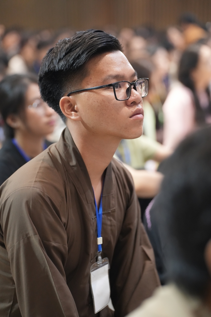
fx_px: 844
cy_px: 158
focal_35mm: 96
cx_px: 106
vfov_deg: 21.2
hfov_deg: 14.3
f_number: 2.8
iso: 5000
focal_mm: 96
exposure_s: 1/200
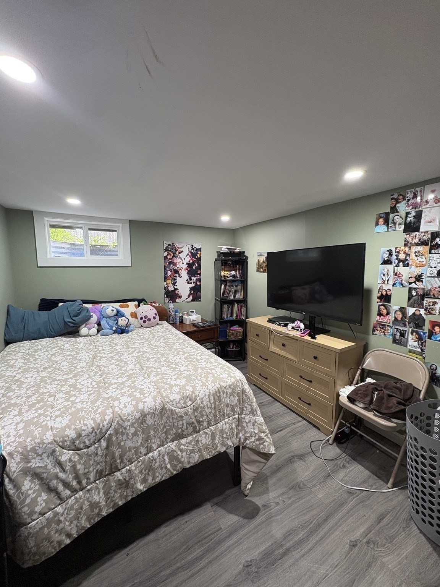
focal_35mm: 14
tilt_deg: -7.0
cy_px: 294
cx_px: 220
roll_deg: +0.6
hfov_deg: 85.7
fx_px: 237
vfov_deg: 102.1
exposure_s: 1/60
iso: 200
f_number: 2.2
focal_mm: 2.22
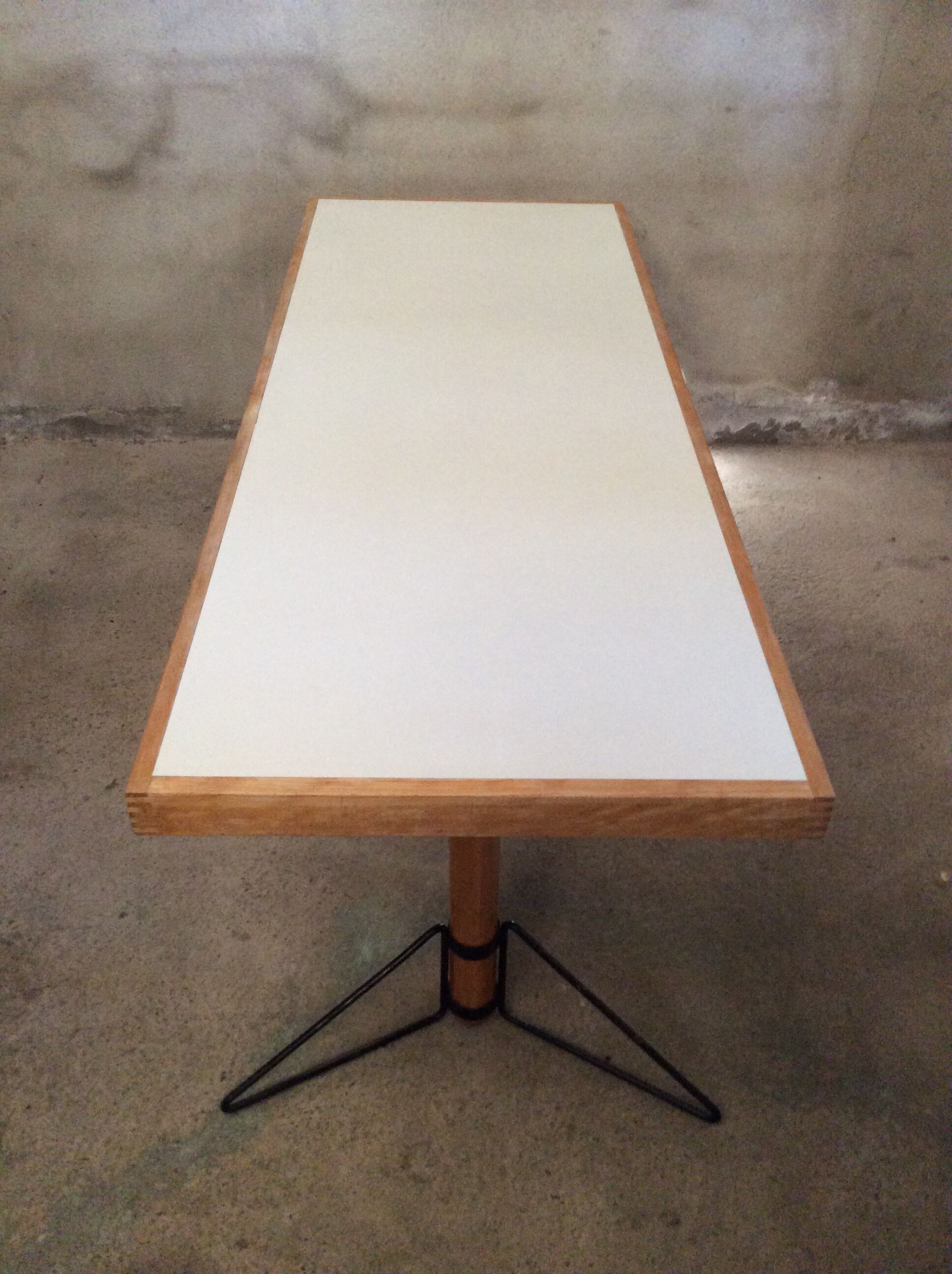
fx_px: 1177
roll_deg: +0.3
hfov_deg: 44.1
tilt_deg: -37.8
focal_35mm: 32
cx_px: 476
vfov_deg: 56.9
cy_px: 637
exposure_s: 1/25
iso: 250
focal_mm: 3.3
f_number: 2.4
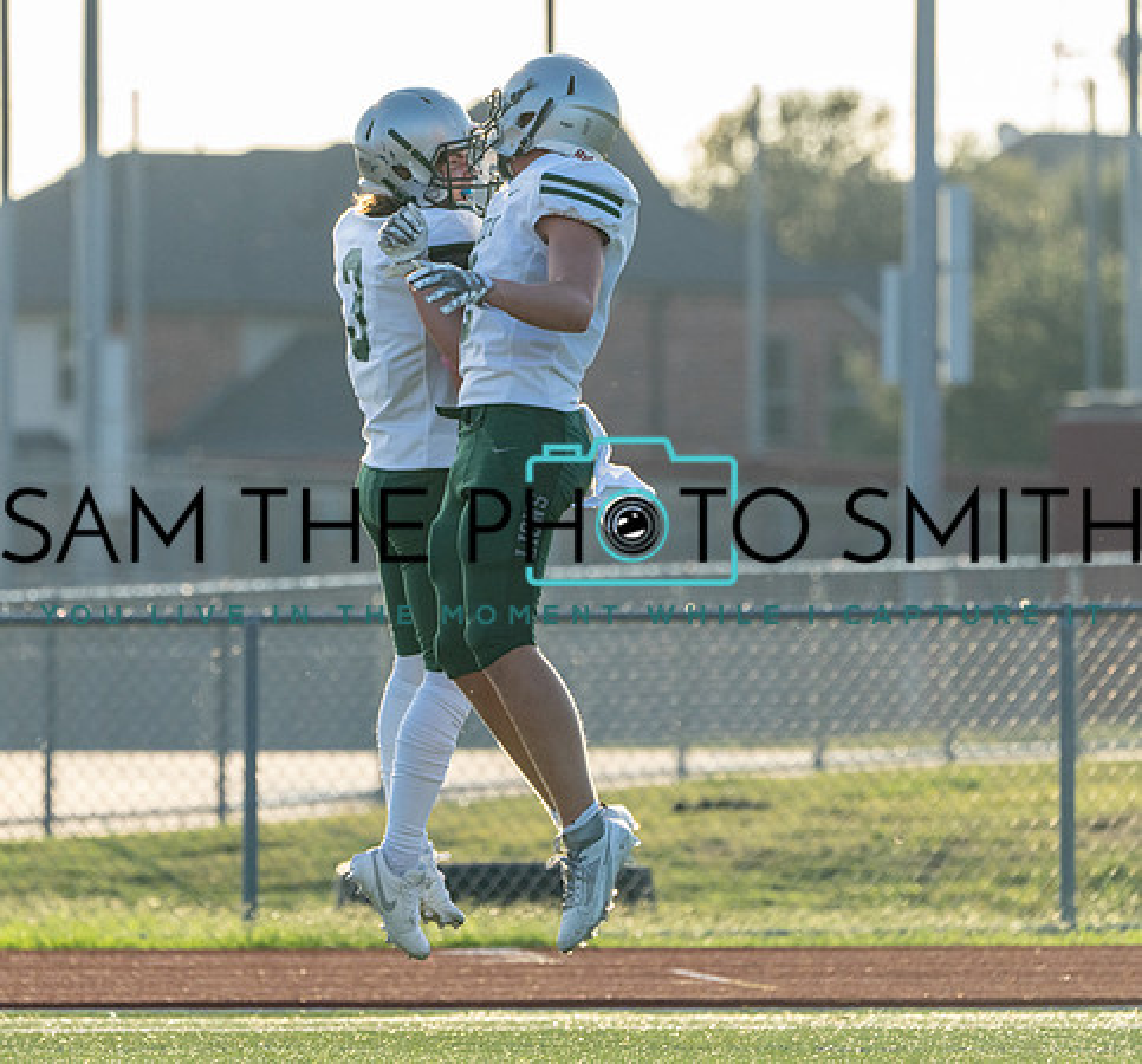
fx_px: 19226
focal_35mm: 533
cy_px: 563
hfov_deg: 3.4
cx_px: 521
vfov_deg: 3.2
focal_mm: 400
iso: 1600
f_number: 8
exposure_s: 1/1250
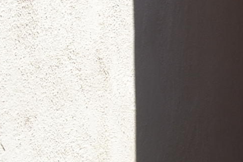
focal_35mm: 184
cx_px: 564
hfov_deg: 9.9
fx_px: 1242
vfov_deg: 7.2
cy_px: -173
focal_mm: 20
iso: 100
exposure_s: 1/200
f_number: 7.1
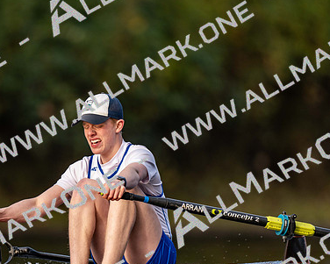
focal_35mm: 869
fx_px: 8489
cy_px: 165
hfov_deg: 2.2
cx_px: 98
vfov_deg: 1.8
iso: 900
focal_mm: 600
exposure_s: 1/2500
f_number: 4
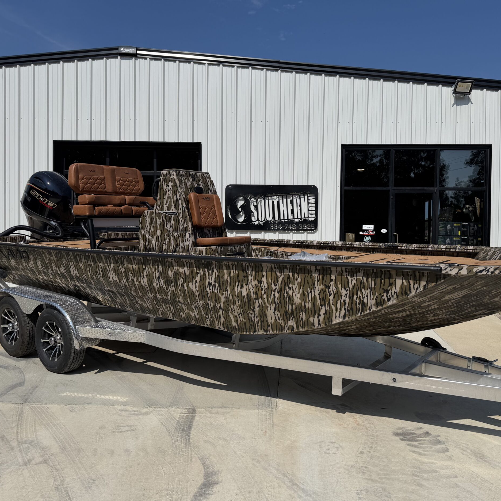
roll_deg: -0.9
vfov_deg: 55.6
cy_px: 256
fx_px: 475
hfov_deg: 55.4
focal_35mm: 29
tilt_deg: -0.7
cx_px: 288
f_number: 1.78
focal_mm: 6.76
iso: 80
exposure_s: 1/9091
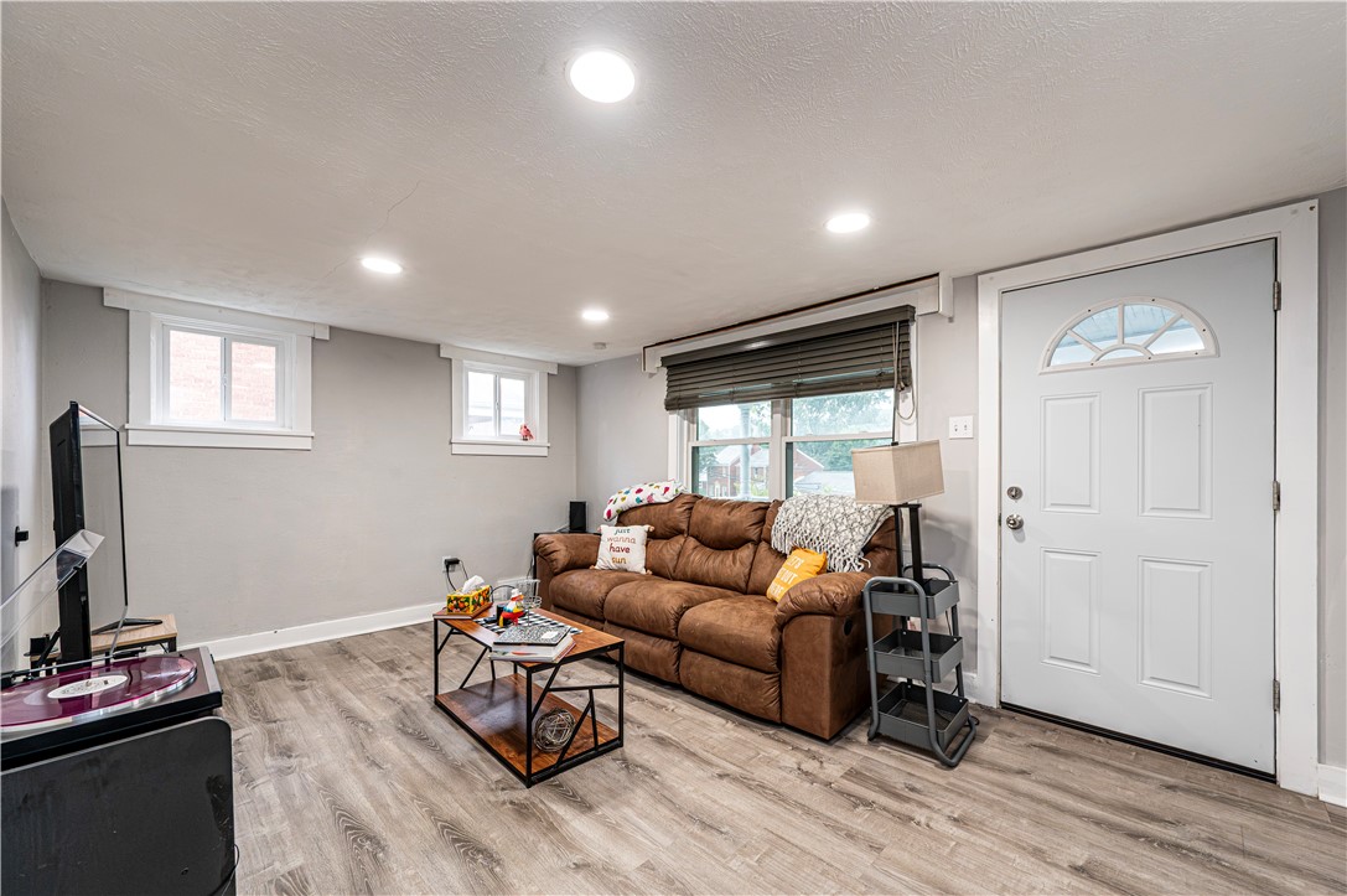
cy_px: 448
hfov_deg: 104.3
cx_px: 674
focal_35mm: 14
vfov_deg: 81.1
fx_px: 523
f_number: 8
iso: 1600
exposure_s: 1/40
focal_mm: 14
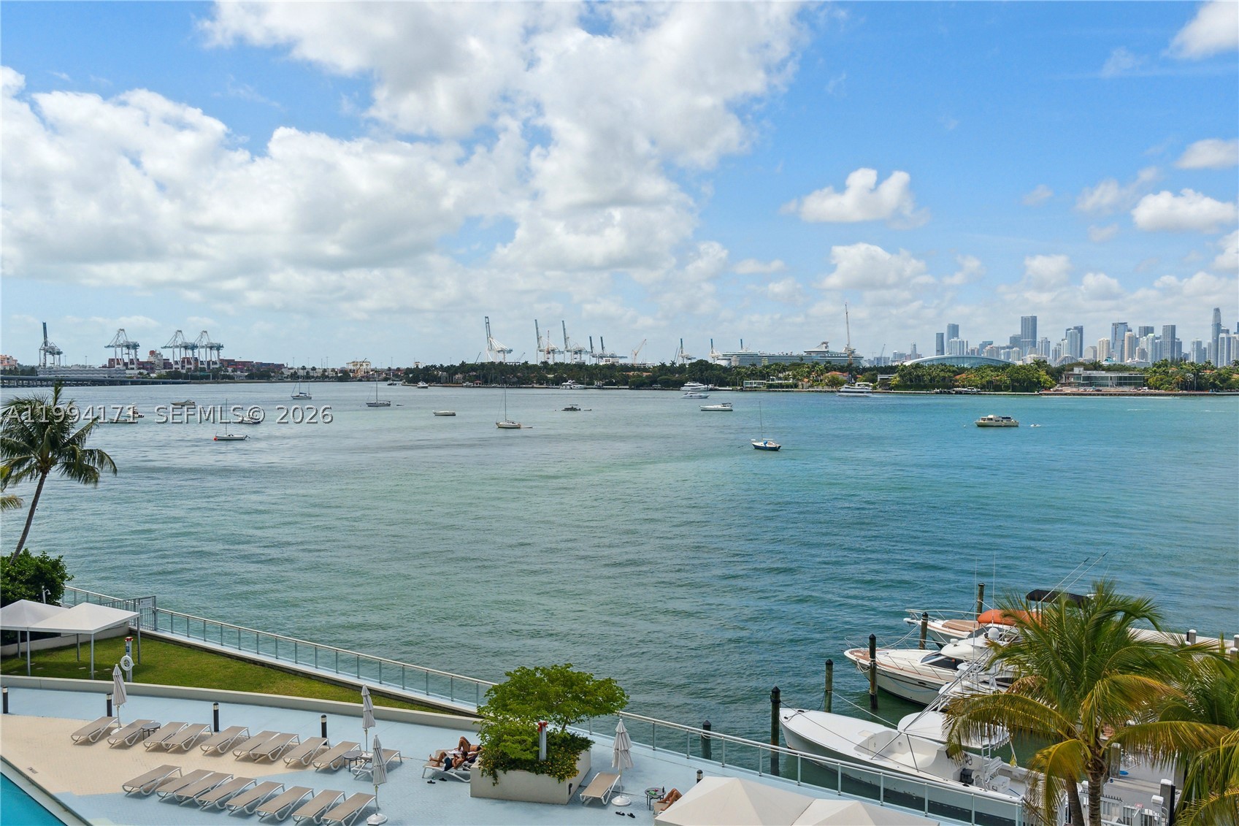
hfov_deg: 61.9
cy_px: 413
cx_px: 620
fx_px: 1032
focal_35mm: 30
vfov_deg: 43.6
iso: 640
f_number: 8
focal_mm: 20
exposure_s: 1/3200
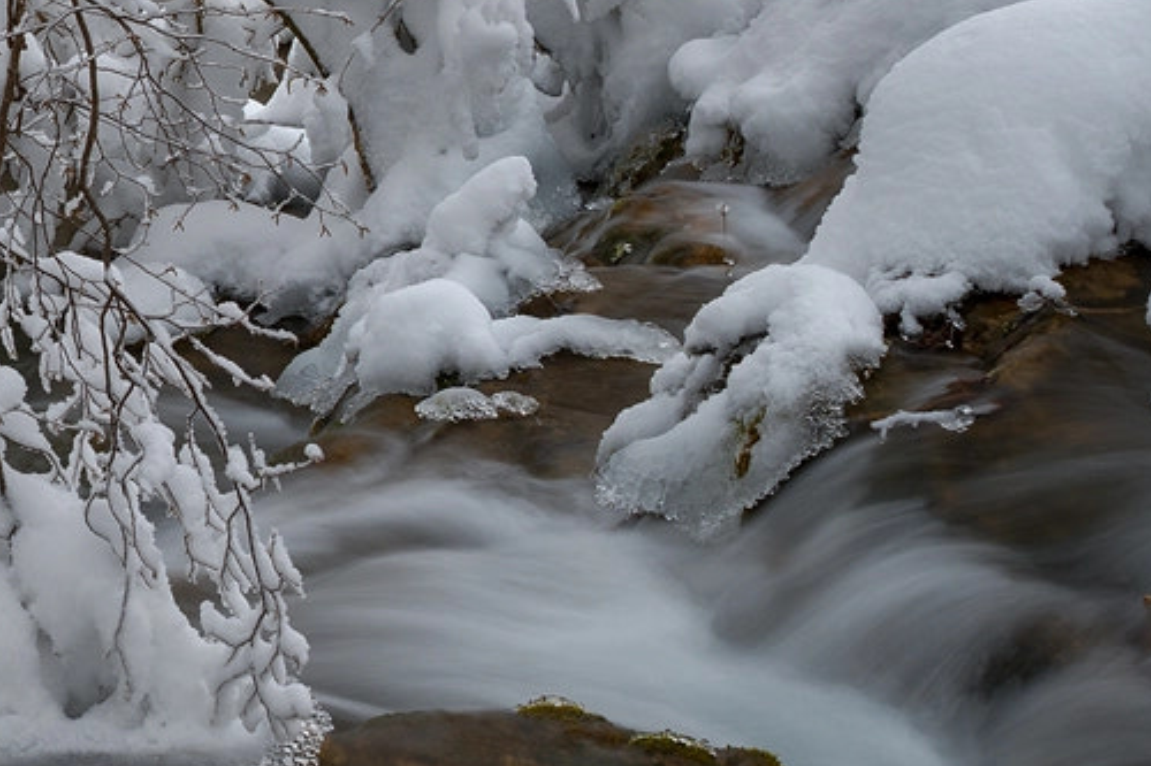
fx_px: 3580
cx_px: -605
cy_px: 199
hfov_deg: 16.5
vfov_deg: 12.2
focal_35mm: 112
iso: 31
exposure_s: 1/1.67
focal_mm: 35
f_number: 11
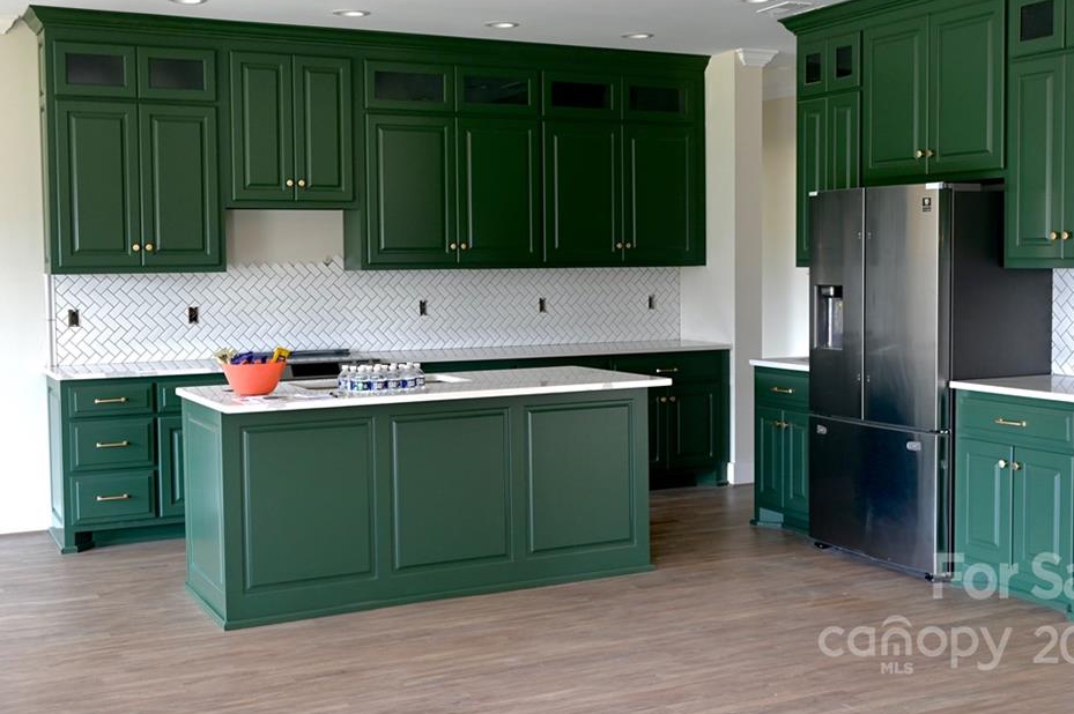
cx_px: 573
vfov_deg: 31.1
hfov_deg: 45.4
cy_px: 328
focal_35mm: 43
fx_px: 1282
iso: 1250
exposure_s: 1/40
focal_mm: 39
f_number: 5
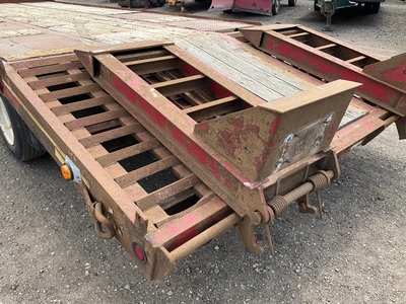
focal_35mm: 29
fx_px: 340
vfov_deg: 48.2
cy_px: 152
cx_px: 203
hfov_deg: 61.7
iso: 25
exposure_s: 1/412
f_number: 1.8
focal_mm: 3
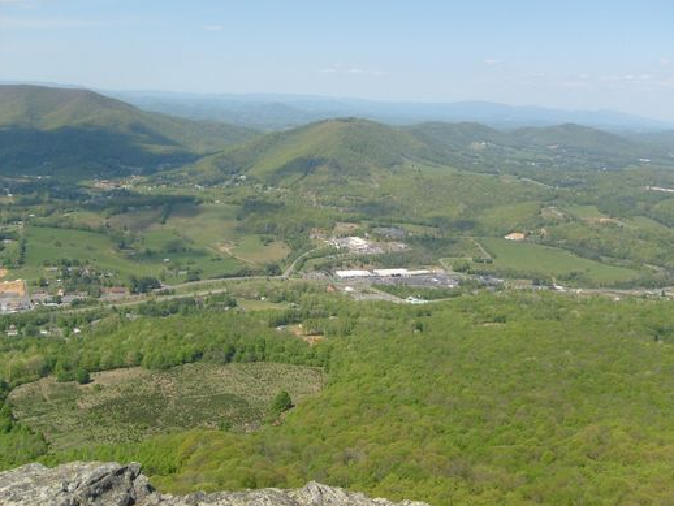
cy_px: 248
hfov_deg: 51.3
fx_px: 701
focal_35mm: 36
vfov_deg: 39.7
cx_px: 342
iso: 80
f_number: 7.1
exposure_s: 1/250
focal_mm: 5.8
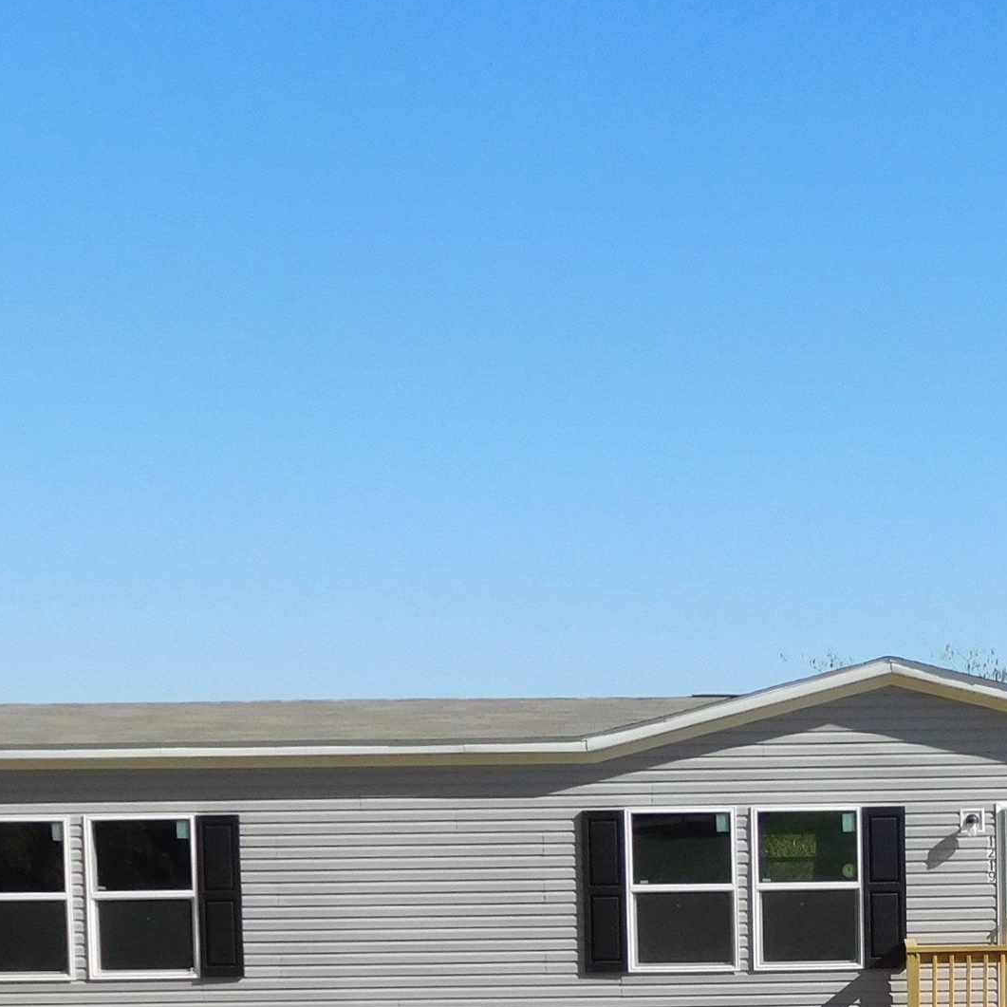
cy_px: 1019
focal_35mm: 64
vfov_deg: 25.5
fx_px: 2106
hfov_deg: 25.7
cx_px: 982
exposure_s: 1/400
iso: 125
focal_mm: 4.5
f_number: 6.8
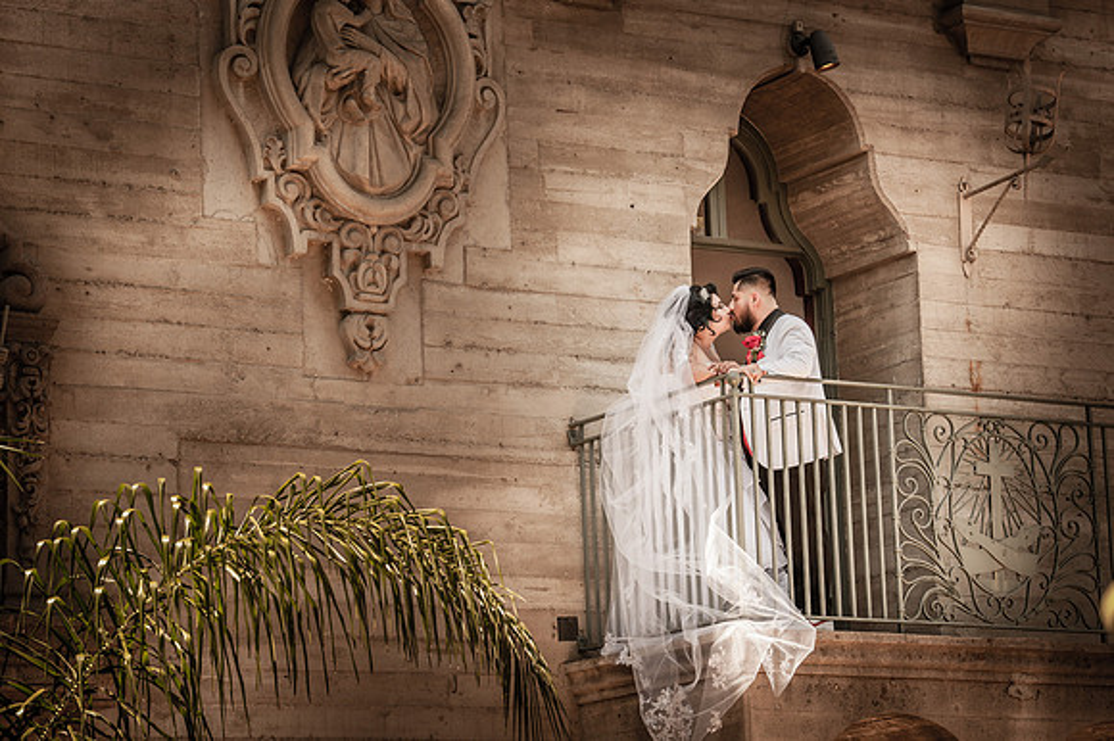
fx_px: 3305
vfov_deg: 12.8
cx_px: 557
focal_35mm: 107
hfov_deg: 19.1
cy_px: 370
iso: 250
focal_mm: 102
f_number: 7.1
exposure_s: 1/200
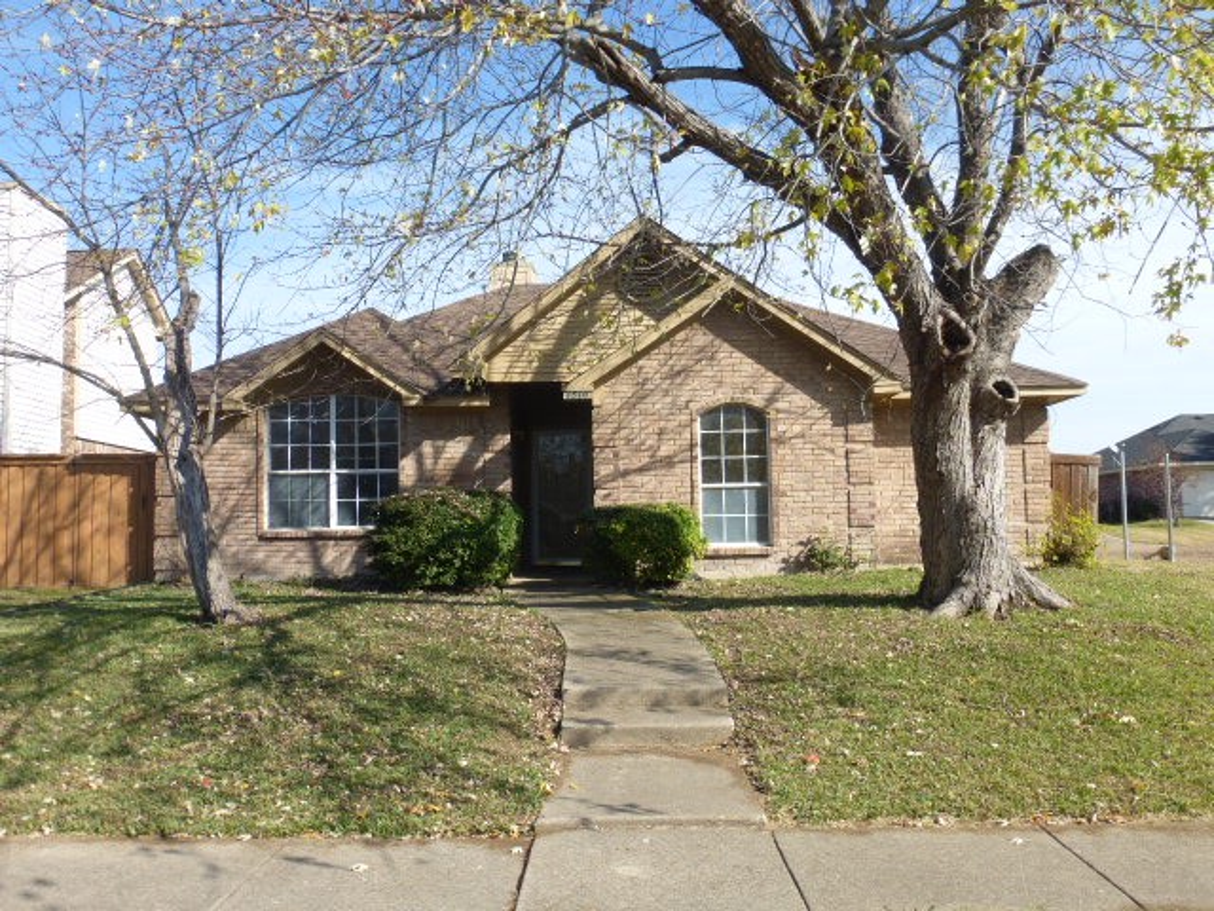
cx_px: 607
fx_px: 1052
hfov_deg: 60.0
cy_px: 456
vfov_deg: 46.8
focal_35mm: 30
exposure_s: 1/640
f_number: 4
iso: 100
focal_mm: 5.4
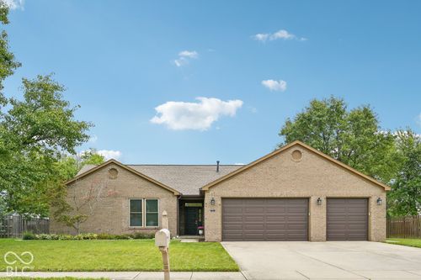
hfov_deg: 61.9
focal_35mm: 30
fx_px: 351
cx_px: 210
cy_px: 140
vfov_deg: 43.6
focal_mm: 30
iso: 100
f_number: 8
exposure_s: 1/125
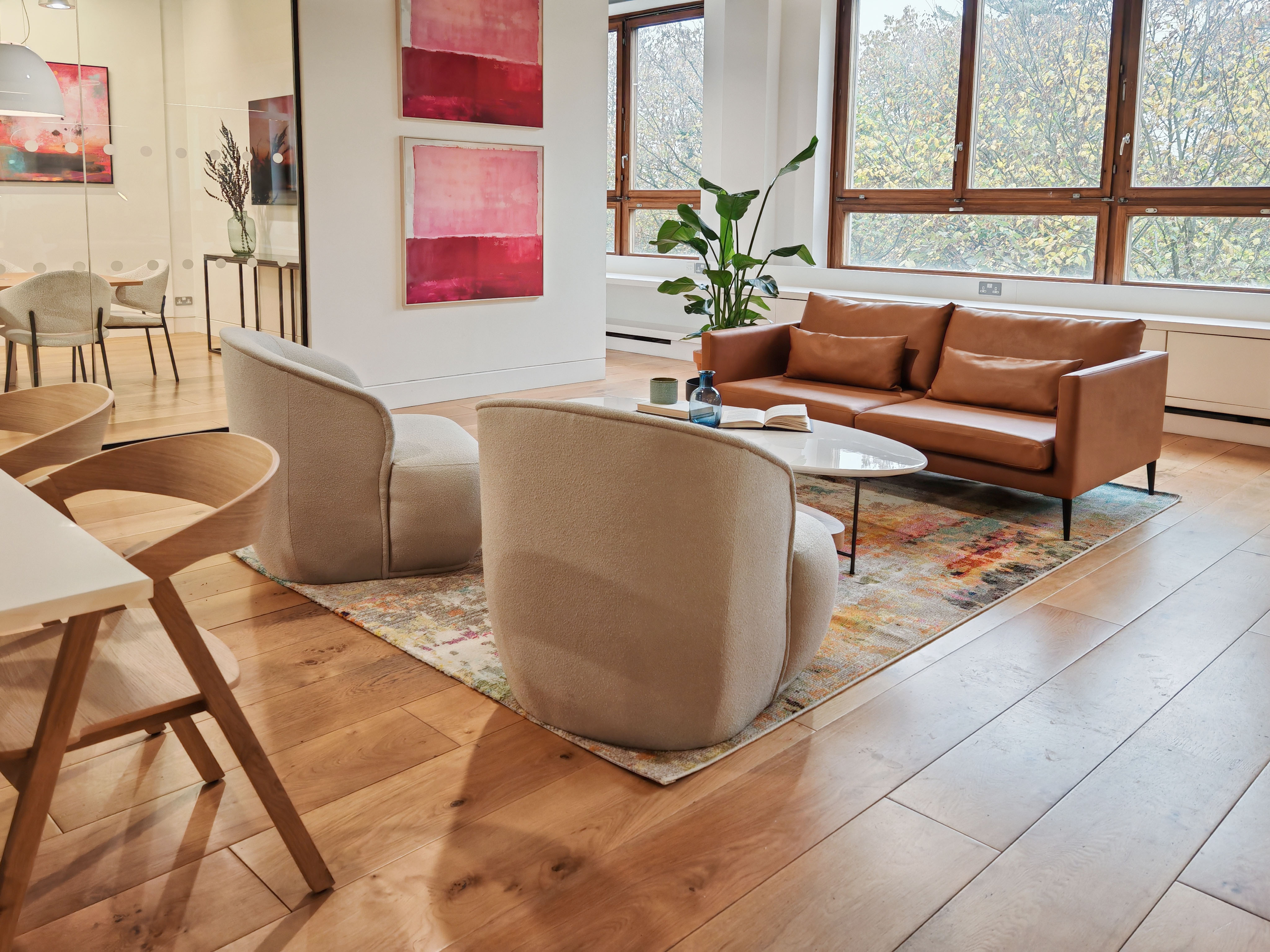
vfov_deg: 51.4
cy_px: 476
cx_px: 635
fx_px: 991
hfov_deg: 65.3
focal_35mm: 27
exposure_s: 1/50
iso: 125
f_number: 1.9
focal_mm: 6.67
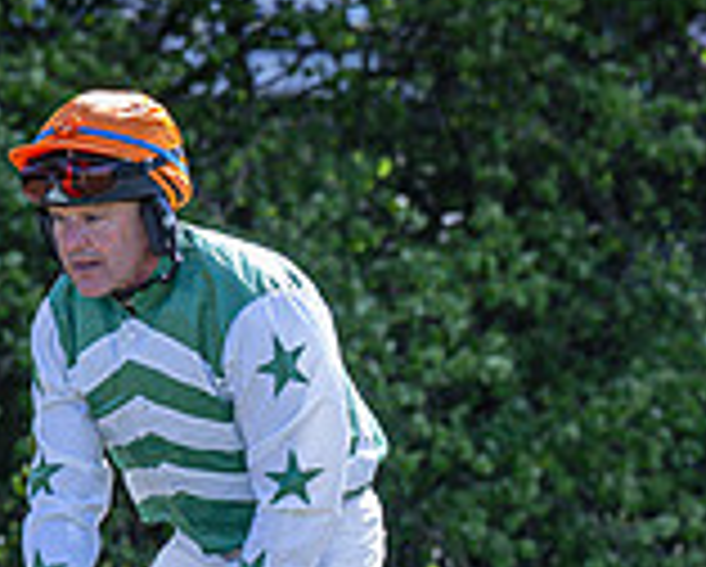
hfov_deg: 3.1
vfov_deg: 2.5
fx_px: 13013
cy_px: 1027
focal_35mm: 622
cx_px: 161
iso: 400
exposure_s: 1/1000
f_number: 4
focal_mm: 115
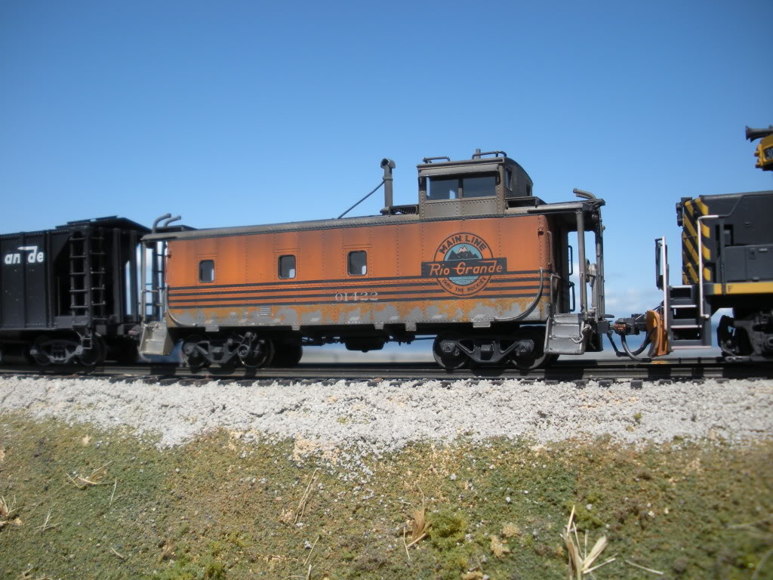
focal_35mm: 36
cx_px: 386
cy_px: 290
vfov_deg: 39.7
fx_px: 804
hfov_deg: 51.4
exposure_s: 1/680
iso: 64
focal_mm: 6.3
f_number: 3.5
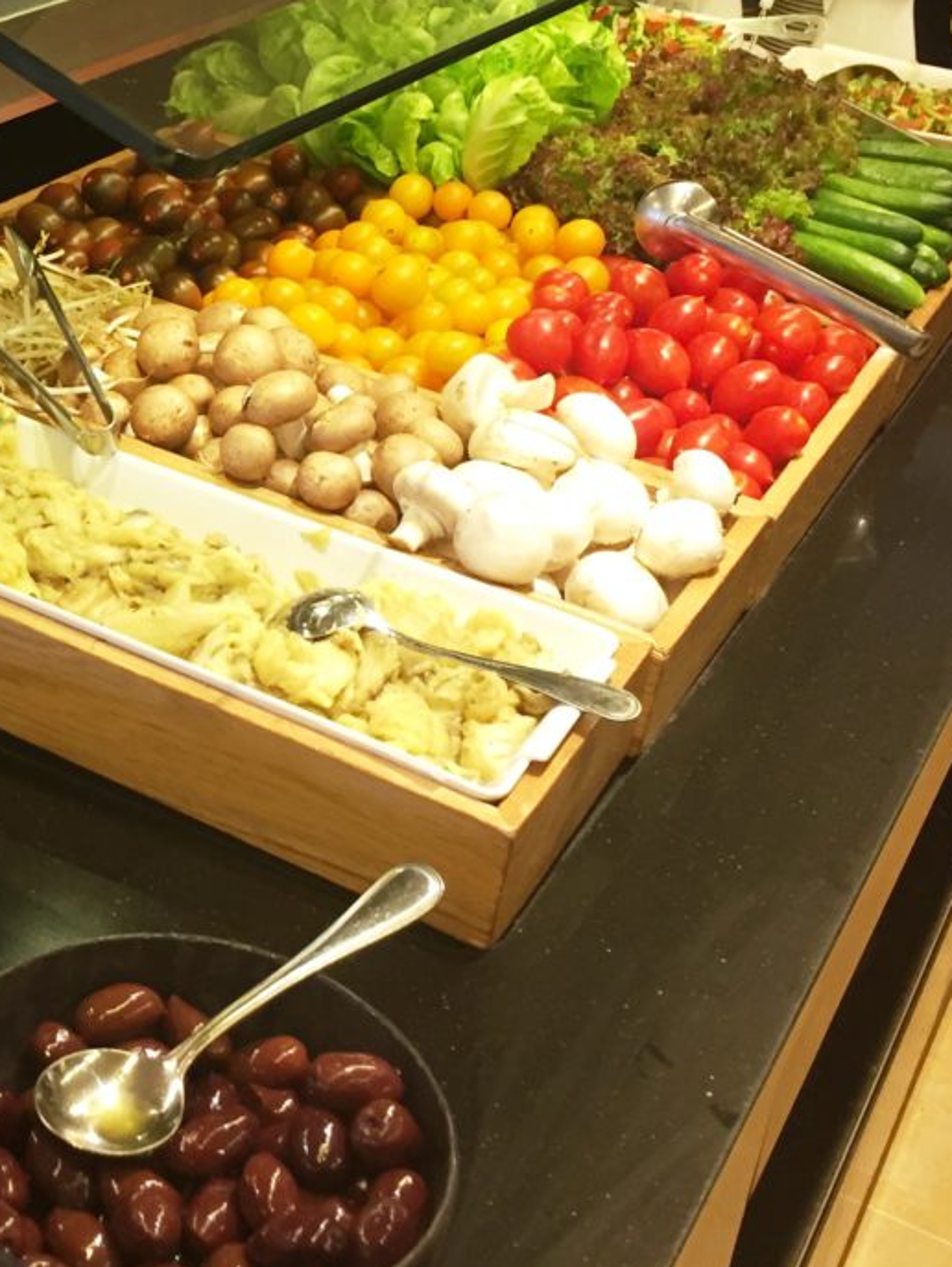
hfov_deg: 25.7
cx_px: 6
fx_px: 1978
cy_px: 406
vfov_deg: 35.1
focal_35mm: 54
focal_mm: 4.15
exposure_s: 1/33
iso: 160
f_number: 2.2
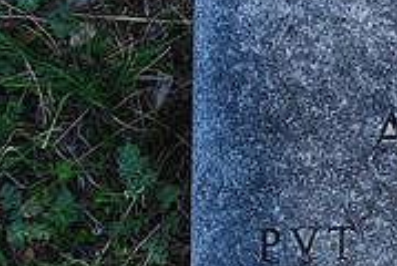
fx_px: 1502
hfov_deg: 14.1
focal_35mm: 136
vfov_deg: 10.1
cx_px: 605
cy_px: 113
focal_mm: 28
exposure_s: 1/125
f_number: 5.6
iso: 200
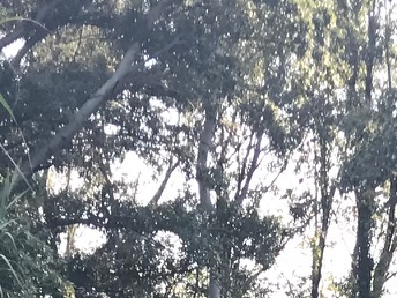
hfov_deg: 11.9
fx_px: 1881
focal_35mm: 164
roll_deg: -0.1
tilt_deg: -4.9
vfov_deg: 8.3
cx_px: 427
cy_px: 701
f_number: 1.8
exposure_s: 1/467
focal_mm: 3.99
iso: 20
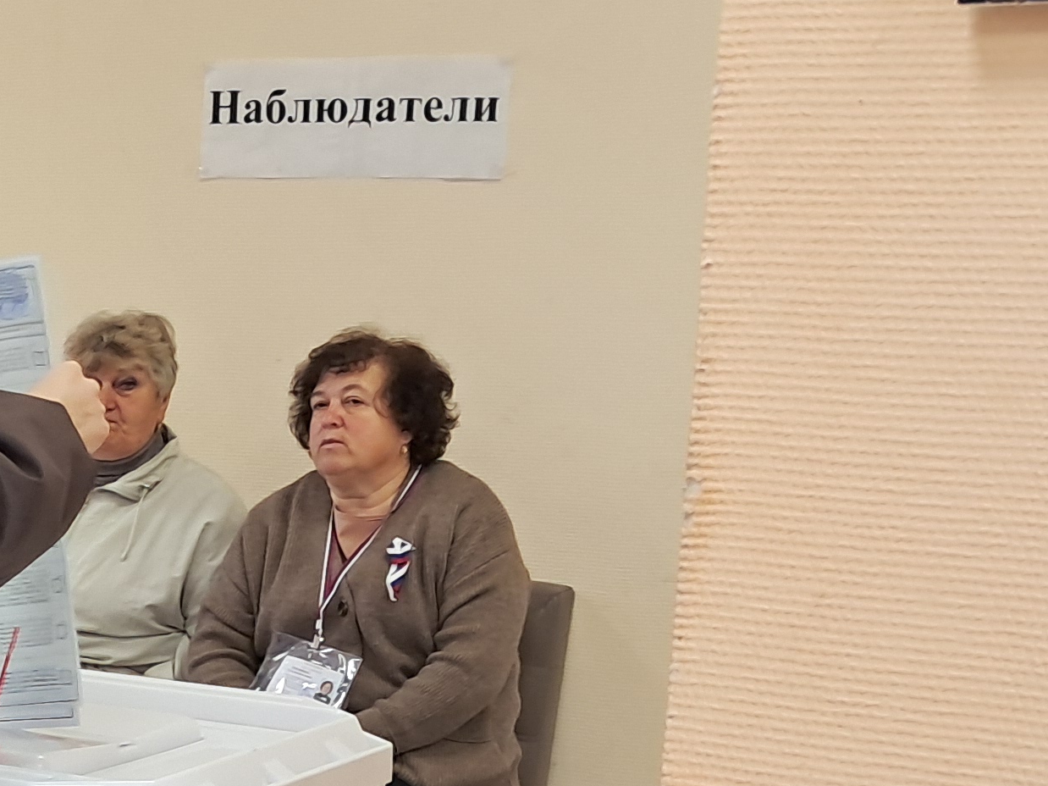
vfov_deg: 16.4
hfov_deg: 19.4
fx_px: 2694
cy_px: 706
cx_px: -484
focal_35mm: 89
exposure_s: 1/50
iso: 160
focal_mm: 4
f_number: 1.8
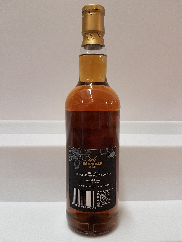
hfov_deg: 53.1
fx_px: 182
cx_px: 91
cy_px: 121
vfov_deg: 67.3
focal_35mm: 26
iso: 125
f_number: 1.7
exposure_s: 1/50
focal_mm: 4.2
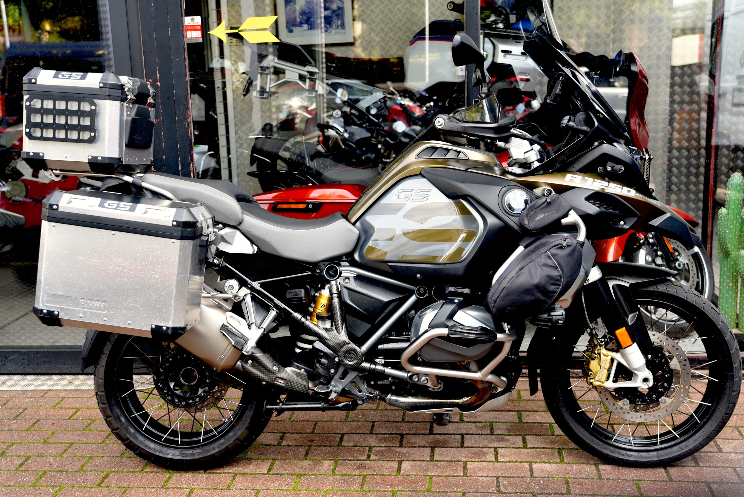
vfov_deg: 29.9
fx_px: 930
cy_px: 248
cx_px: 372
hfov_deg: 43.6
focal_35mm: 45
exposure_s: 1/80
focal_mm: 45
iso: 200
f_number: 4.5
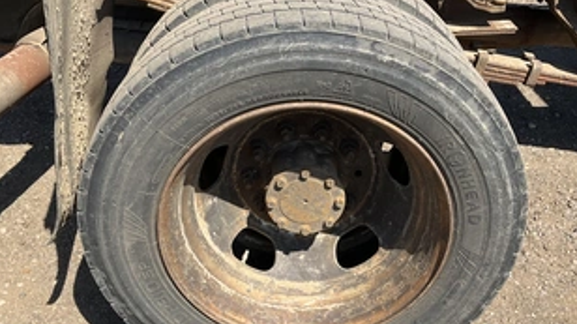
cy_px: 172
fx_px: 627
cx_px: 326
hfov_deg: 49.3
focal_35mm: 41
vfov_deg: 29.0
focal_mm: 3
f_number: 1.8
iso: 25
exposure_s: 1/1015
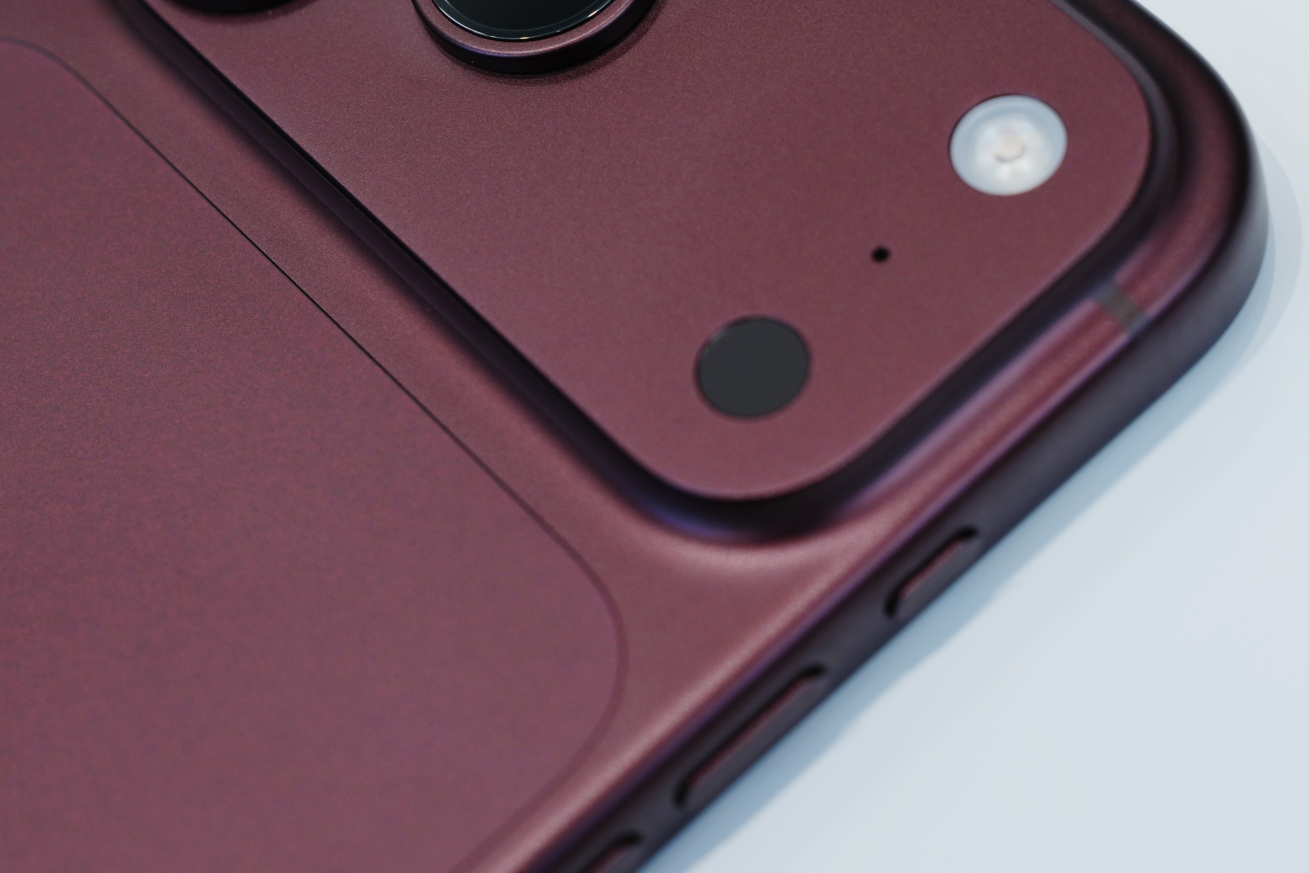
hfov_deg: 15.1
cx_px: 525
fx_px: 4945
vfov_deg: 10.0
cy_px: 79
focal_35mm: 136
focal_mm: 70
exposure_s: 1/50
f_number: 5.6
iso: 250
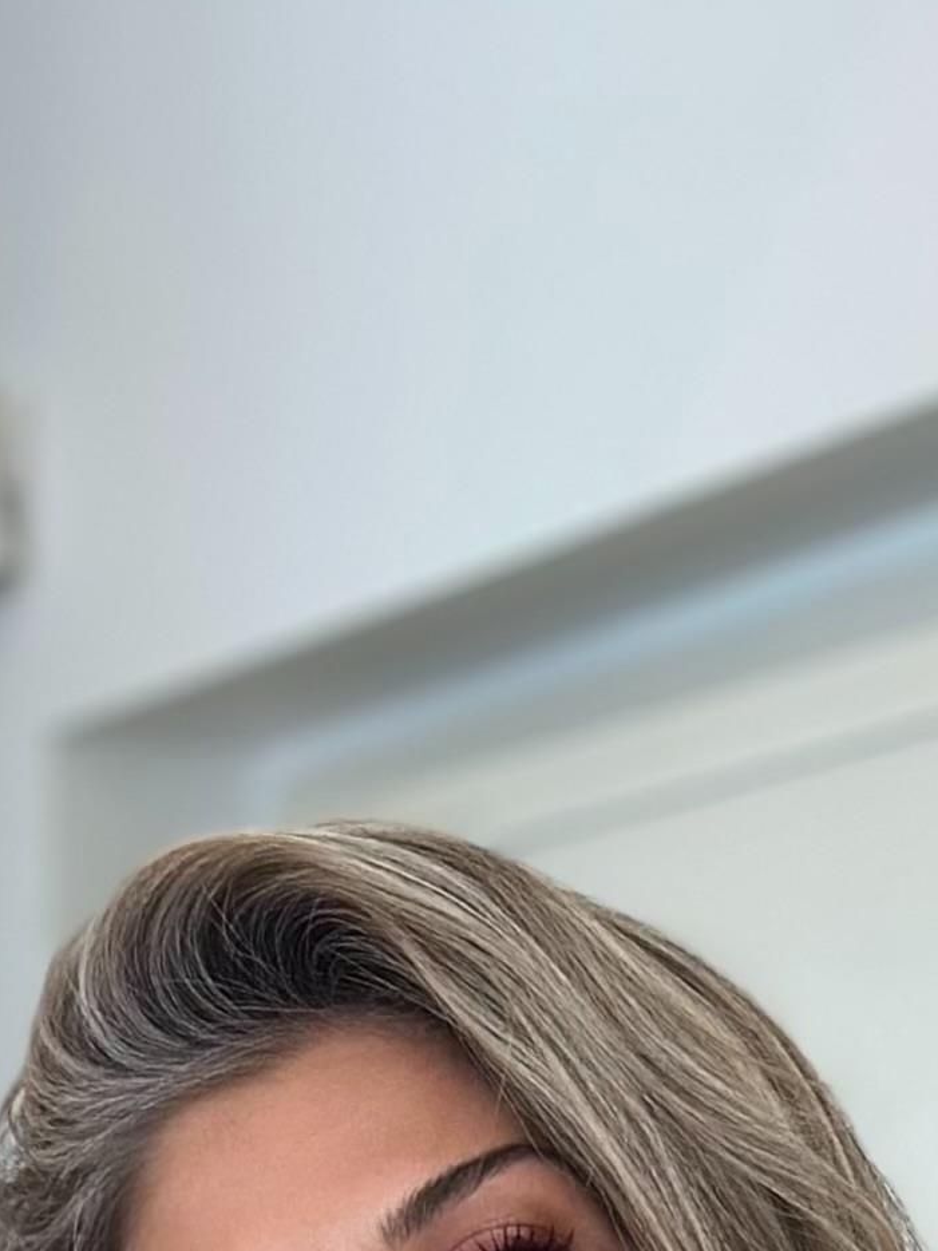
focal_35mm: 207
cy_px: 2364
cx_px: 607
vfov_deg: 9.1
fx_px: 7481
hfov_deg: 7.2
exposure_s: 1/245
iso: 80
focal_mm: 6.86
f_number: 1.78
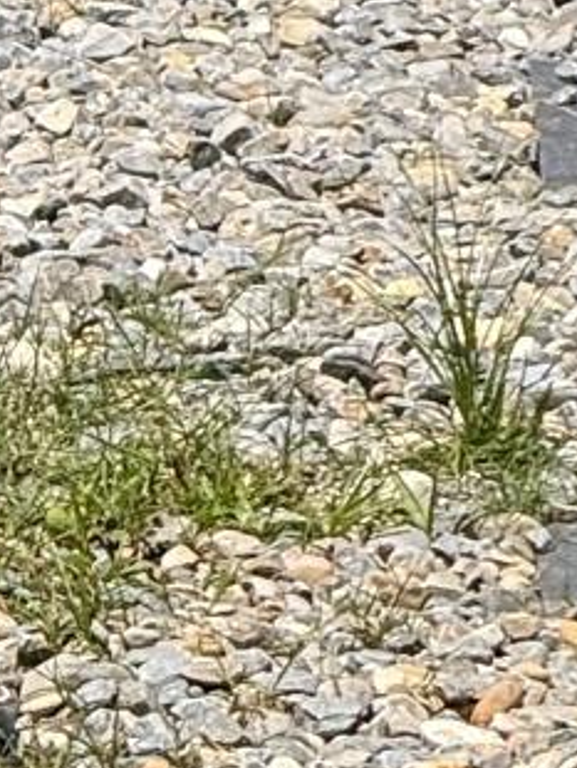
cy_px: -1078
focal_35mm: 743
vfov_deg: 2.6
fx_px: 16490
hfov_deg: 2.0
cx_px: -1142
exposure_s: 1/1318
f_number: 2.8
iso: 50
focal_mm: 15.66
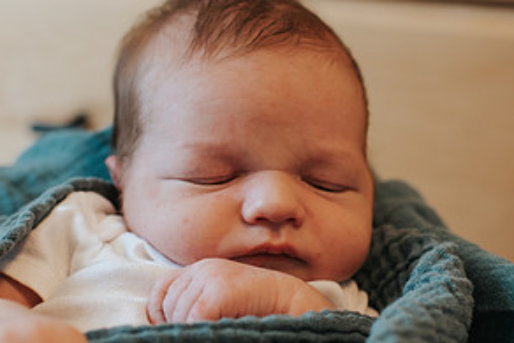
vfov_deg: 18.4
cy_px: 186
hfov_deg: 27.3
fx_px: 1057
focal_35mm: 74
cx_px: 275
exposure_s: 1/250
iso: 1000
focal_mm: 35
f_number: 2.8
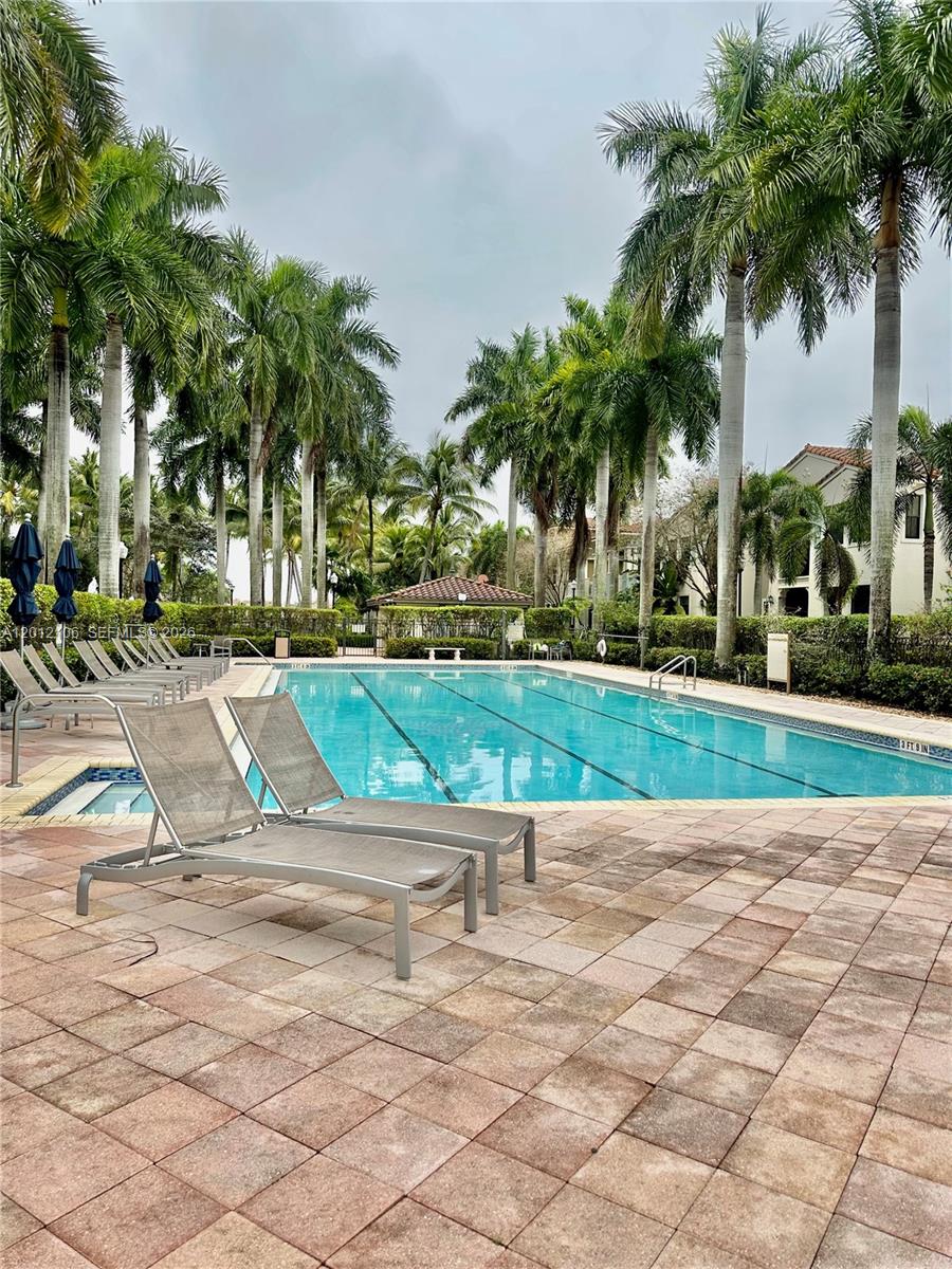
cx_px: 476
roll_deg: -1.2
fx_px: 880
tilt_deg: -0.4
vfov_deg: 71.6
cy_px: 634
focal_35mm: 24
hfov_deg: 56.8
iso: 80
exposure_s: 1/121
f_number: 1.78
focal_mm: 6.86
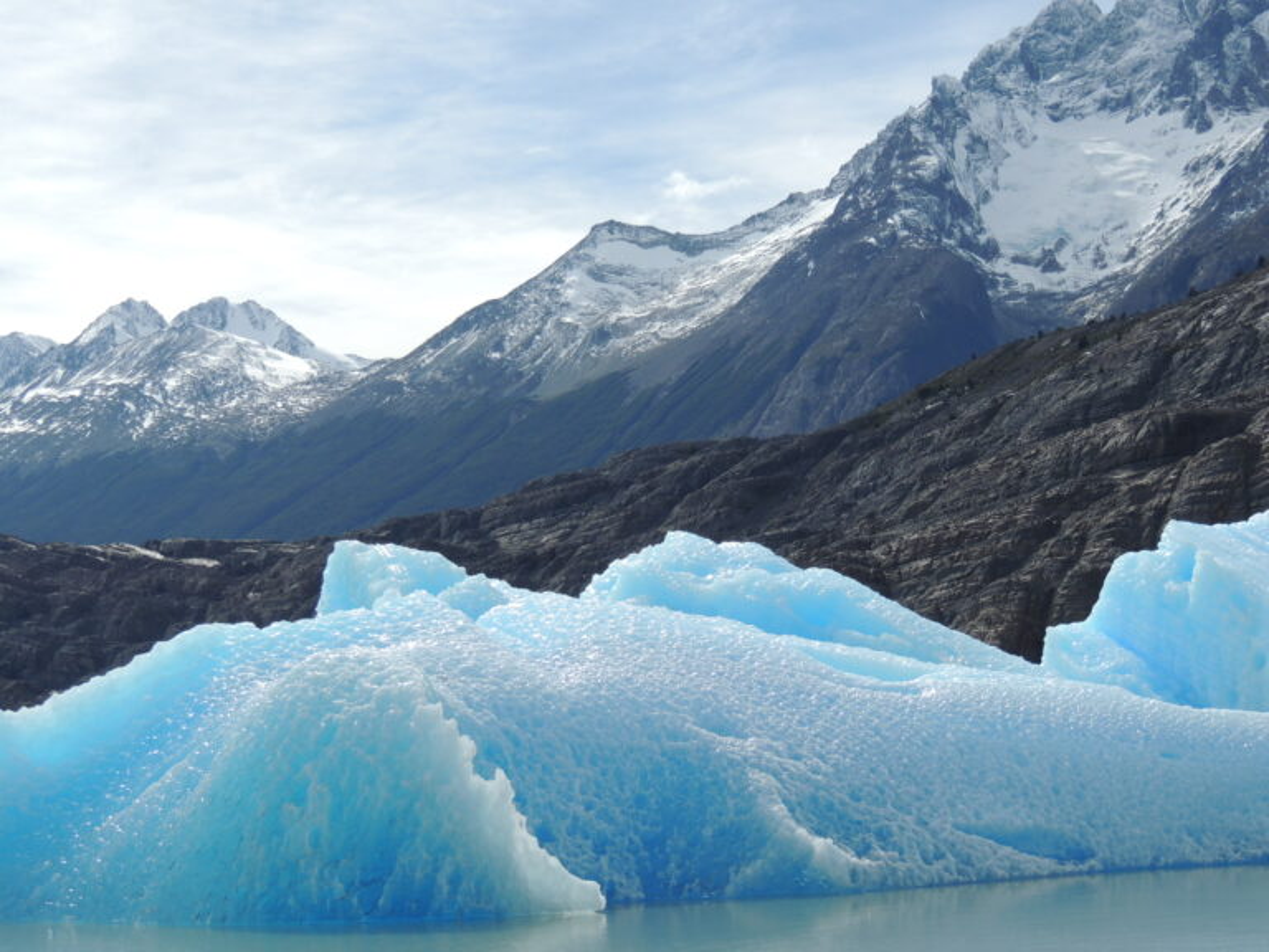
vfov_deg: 19.6
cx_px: 634
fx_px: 2749
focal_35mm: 75
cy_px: 476
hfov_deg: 26.0
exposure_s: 1/1250
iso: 100
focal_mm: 13.3
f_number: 3.9
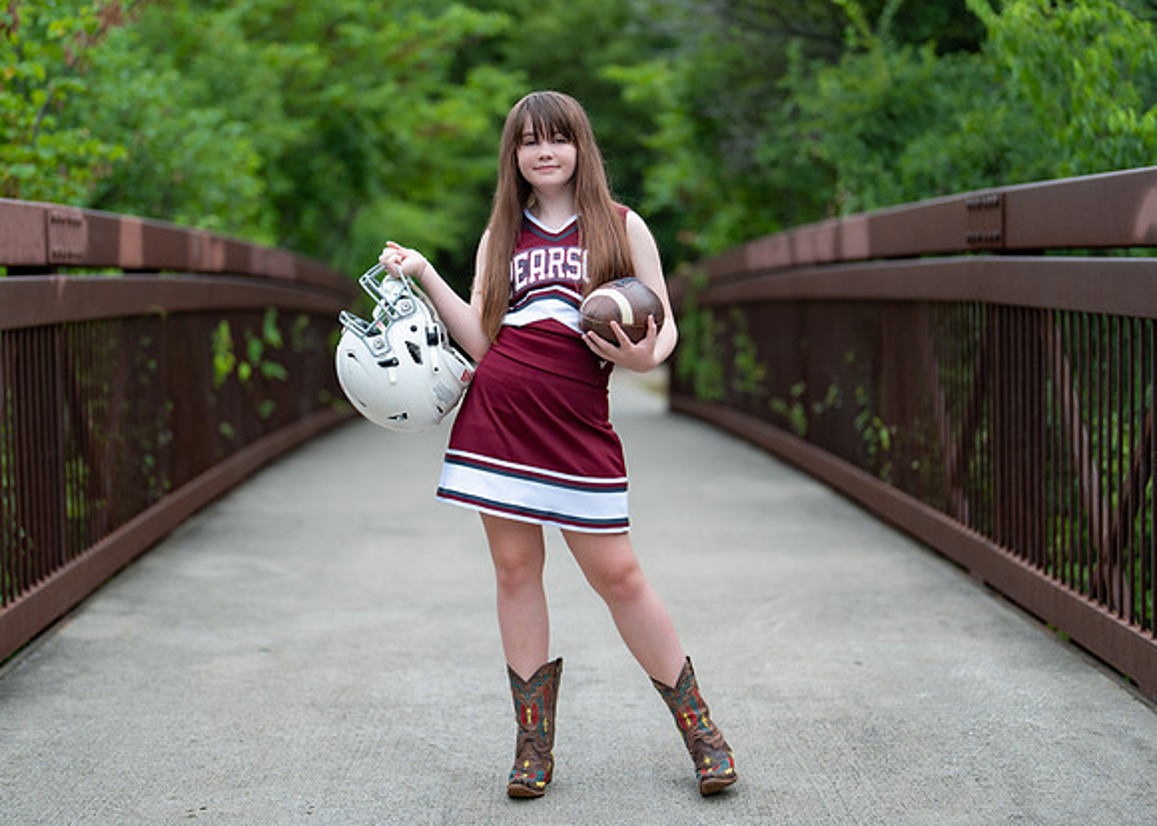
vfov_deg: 21.6
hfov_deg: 29.9
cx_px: 554
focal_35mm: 66
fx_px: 2165
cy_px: 393
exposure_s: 1/1000
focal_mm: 50
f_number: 1.2
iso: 100
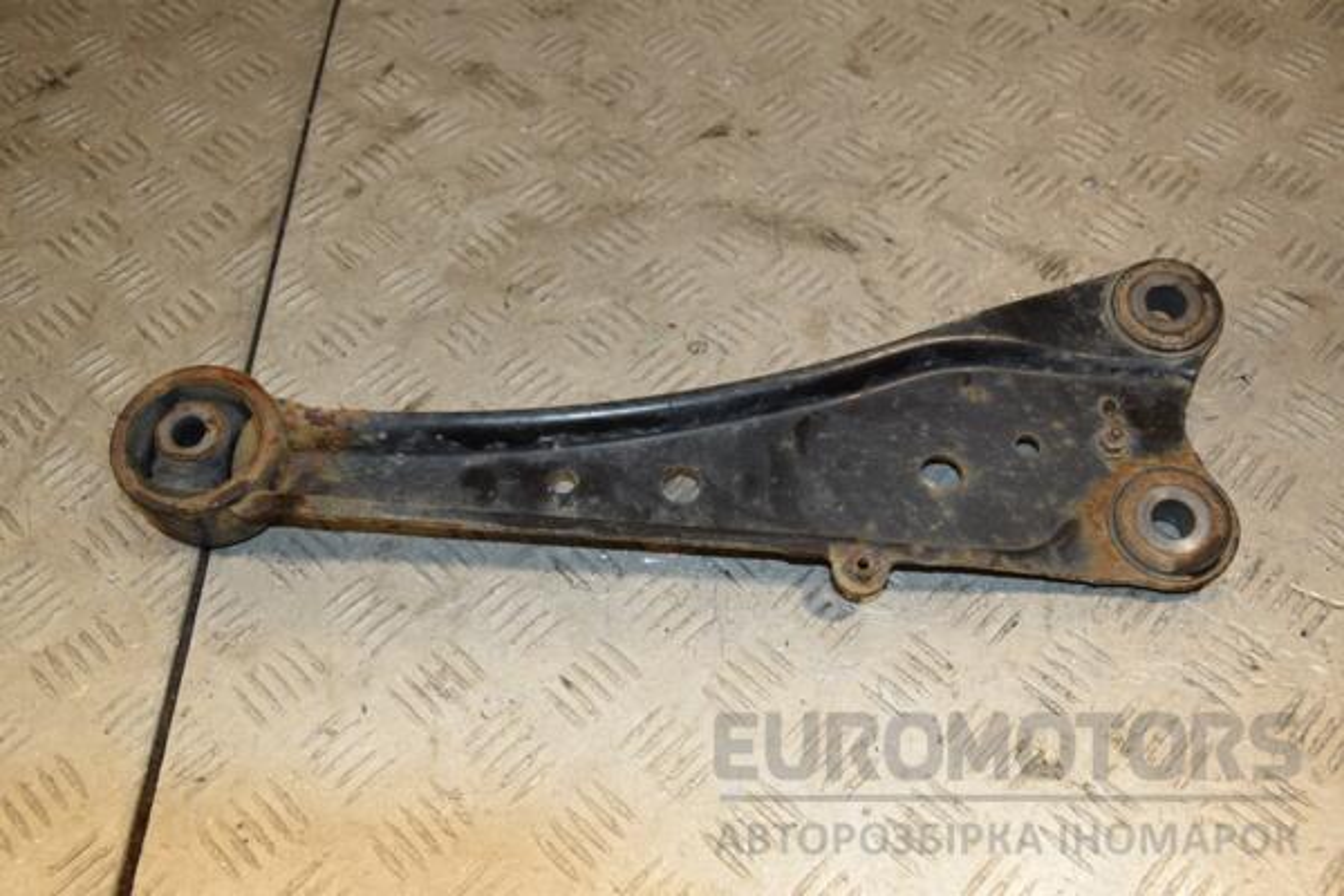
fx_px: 1400
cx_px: 672
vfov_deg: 35.5
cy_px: 448
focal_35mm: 38
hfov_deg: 51.3
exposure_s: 1/200
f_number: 5.6
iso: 800
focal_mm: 25
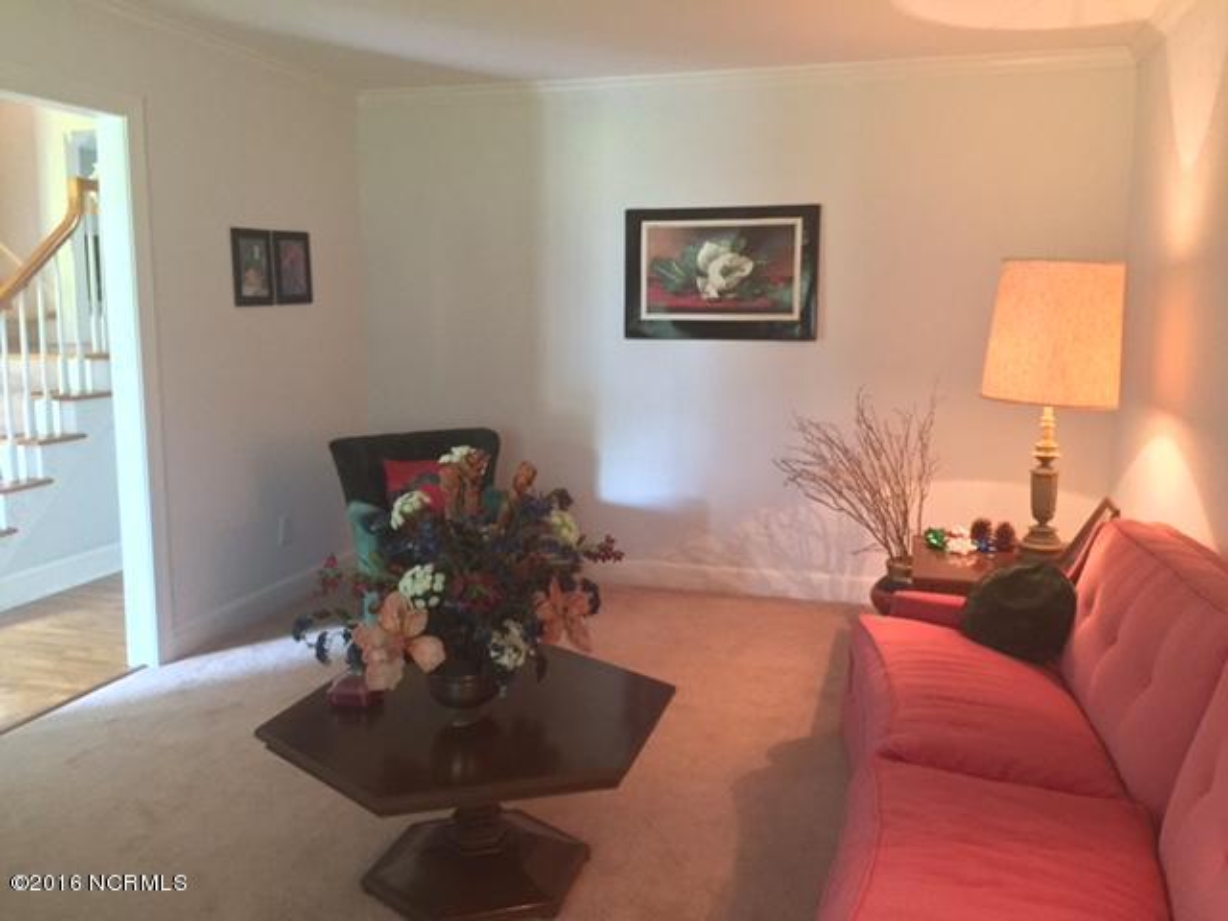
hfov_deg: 61.7
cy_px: 460
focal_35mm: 29
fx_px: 1029
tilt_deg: -9.2
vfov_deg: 48.2
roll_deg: -1.6
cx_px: 614
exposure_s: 1/15
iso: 400
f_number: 2.2
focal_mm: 4.15
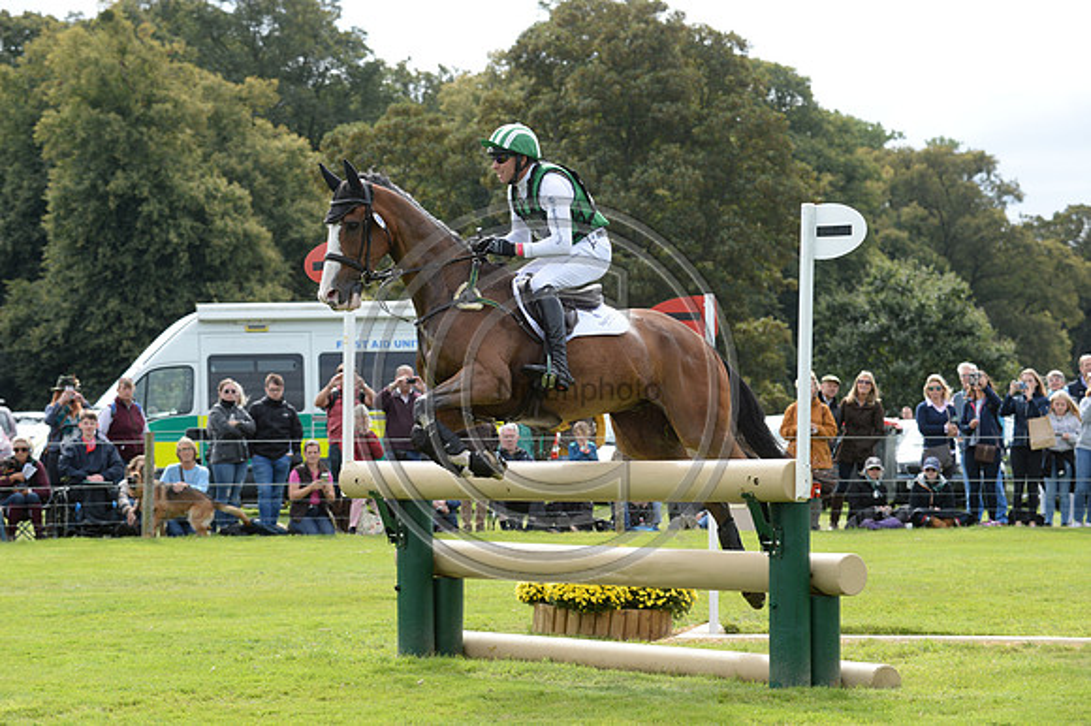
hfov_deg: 15.2
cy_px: 363
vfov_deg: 10.1
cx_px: 546
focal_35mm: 135
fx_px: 4089
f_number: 7.1
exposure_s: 1/1000
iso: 800
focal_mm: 135
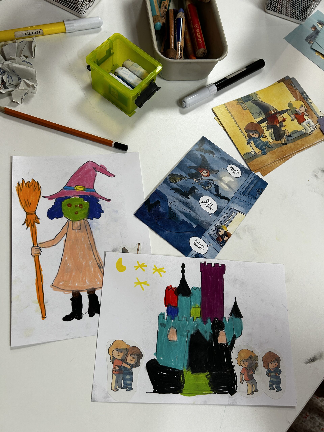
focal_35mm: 26
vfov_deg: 67.3
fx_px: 324
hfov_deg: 53.1
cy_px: 216
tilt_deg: -69.7
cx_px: 162
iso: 80
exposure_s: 1/100
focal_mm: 5.7
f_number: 1.5
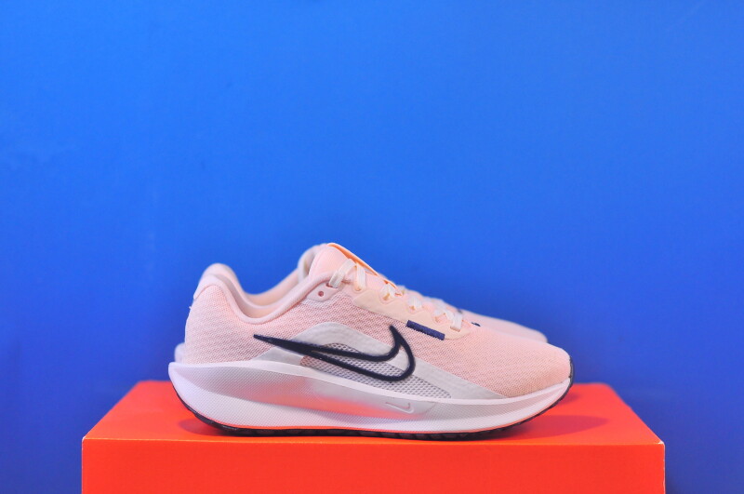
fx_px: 1548
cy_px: 247
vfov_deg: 18.1
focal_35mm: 75
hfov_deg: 27.0
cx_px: 372
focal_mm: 50
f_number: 2.5
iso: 250
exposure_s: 1/320
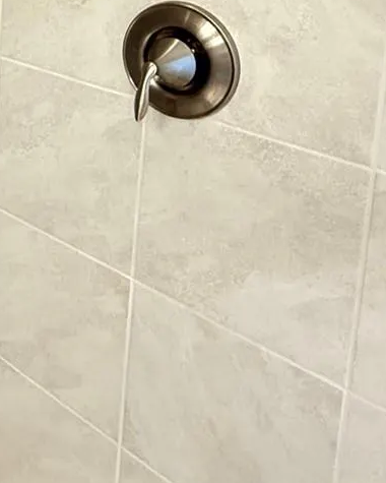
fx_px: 657
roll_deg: -1.6
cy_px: -56
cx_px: -78
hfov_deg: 28.5
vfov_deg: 34.5
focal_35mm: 46
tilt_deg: -6.1
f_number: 2.2
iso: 800
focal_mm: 2.22
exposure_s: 1/60
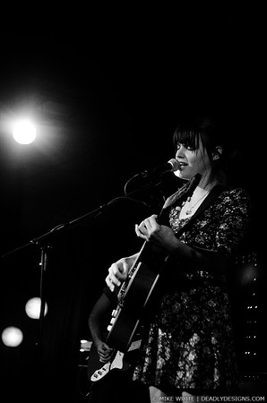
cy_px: 202
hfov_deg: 17.4
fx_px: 872
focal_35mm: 78
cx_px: 134
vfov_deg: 26.0
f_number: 2.8
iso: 1600
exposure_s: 1/50
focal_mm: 52
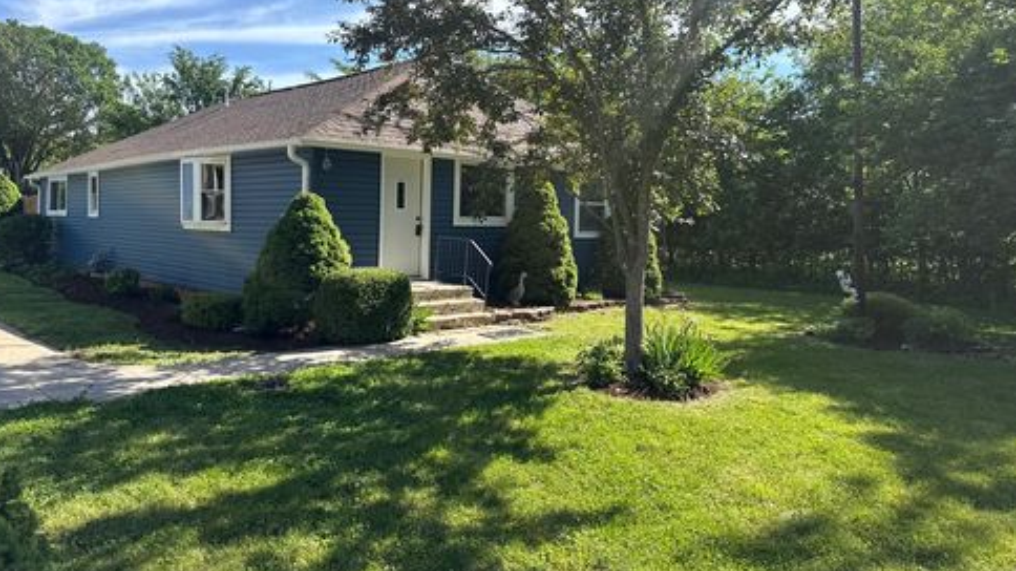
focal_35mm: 27
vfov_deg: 42.5
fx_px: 727
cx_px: 498
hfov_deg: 69.9
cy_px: 207
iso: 80
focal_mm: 6.76
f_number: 1.78
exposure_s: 1/2611
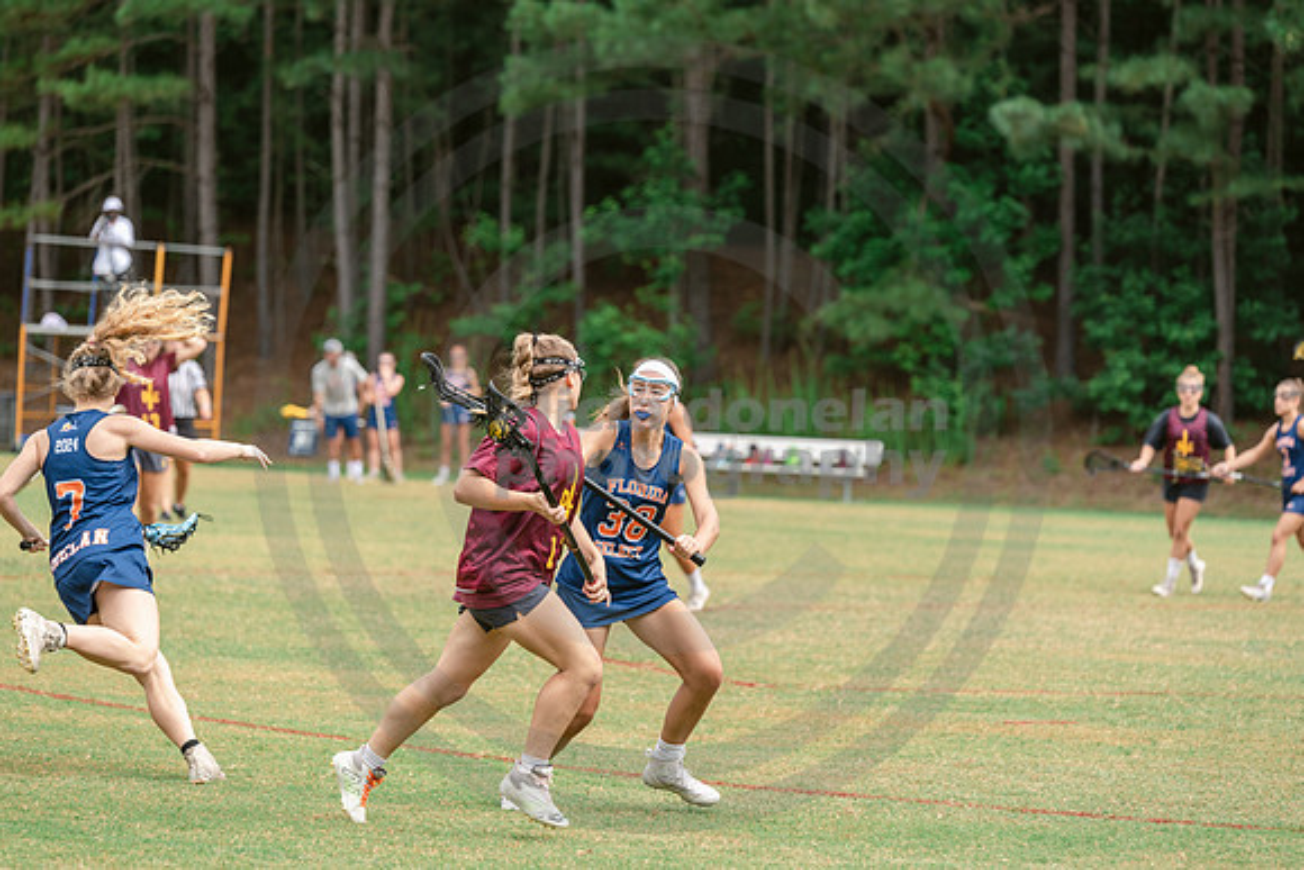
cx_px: 652
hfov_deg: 12.4
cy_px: 435
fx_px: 5978
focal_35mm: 165
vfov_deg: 8.3
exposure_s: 1/1000
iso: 250
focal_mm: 165
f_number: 4
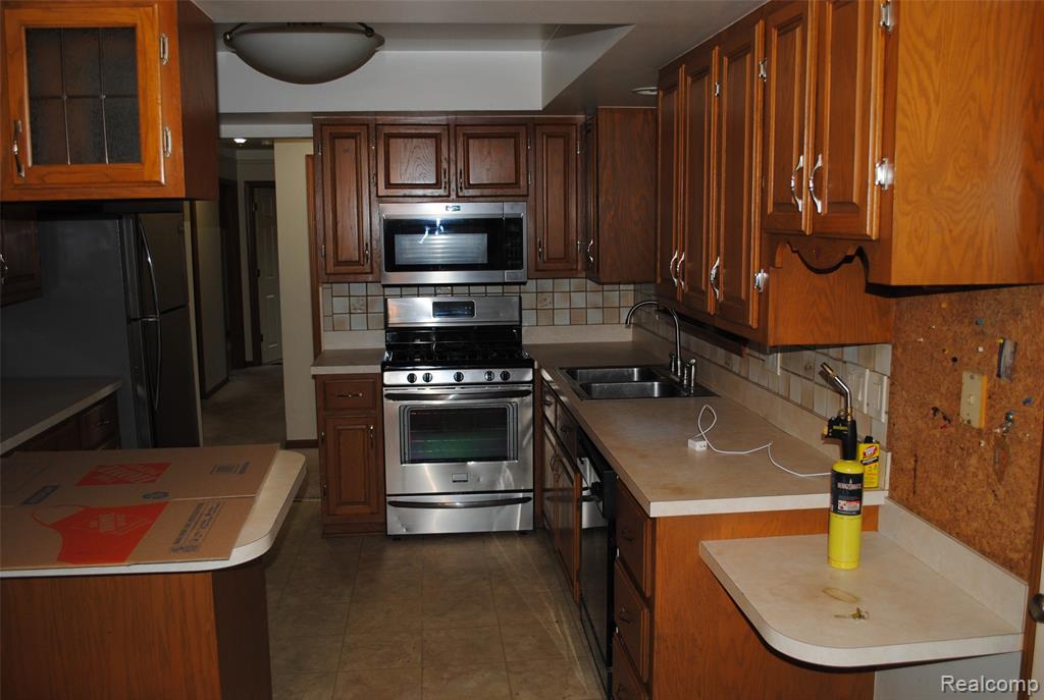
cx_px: 522
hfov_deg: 61.8
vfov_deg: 43.8
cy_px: 350
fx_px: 872
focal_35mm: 30
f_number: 3.8
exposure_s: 1/60
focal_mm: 20
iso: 200
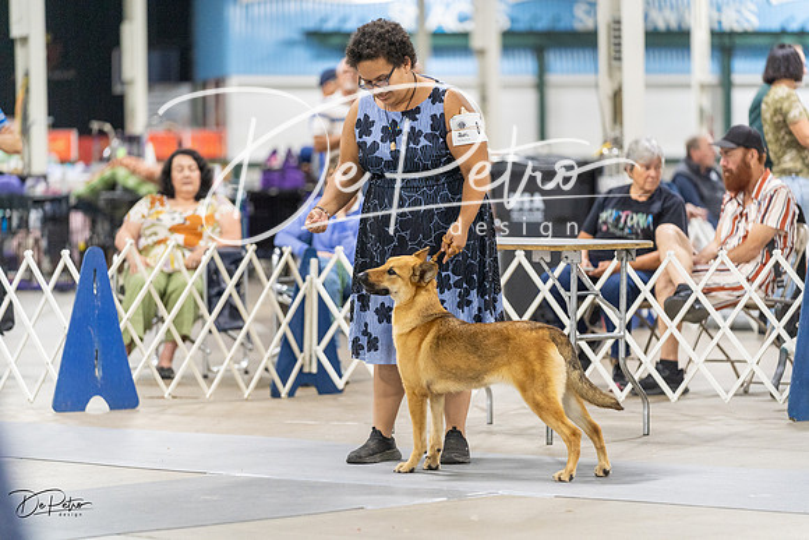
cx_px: 404
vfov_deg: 8.9
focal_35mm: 155
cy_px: 270
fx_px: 3484
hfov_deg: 13.2
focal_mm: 155
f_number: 2.8
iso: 3200
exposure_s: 1/160
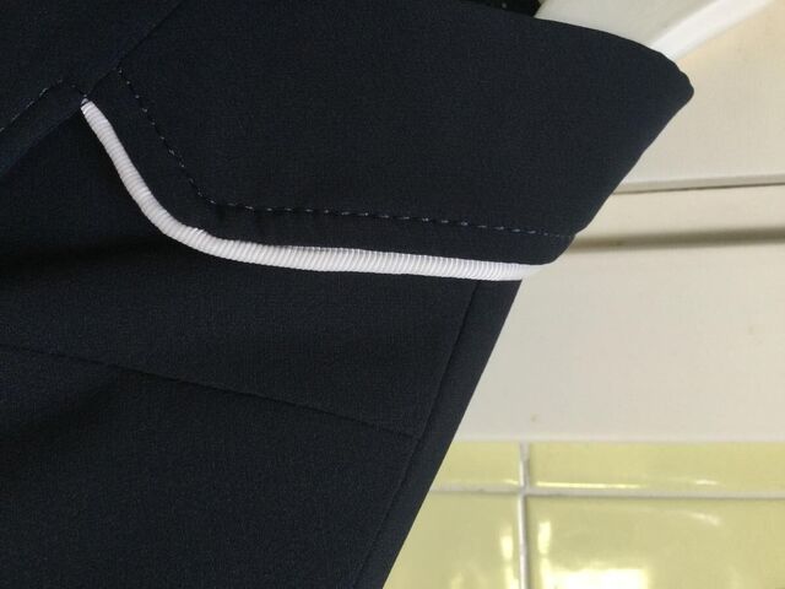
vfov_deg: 45.4
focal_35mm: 31
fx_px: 703
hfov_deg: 58.4
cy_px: 294
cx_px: 392
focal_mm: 3.3
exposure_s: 1/33
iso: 50
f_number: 2.4
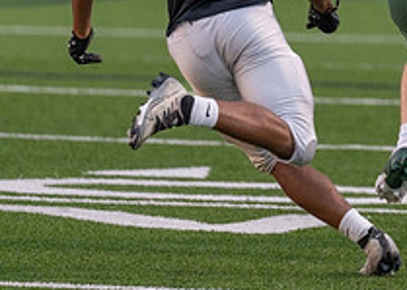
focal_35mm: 706
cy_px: -94
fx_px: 8155
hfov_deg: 2.9
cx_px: 431
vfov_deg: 2.0
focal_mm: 200
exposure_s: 1/1250
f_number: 2.8
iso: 1250
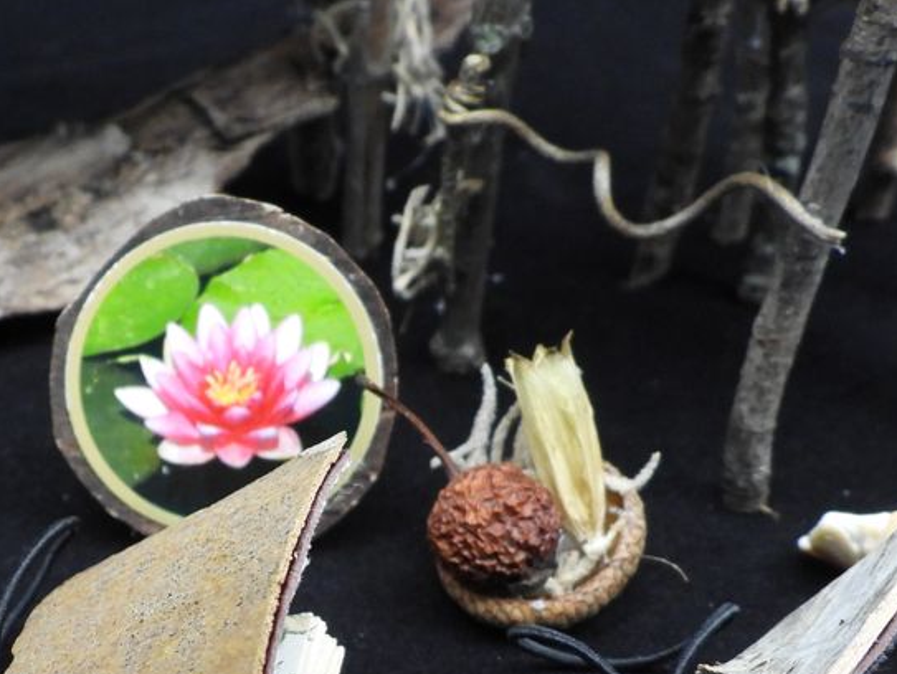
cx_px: 218
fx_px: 1374
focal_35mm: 53
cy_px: 596
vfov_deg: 26.7
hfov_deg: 35.3
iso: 400
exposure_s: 1/30
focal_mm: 4.3
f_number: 2.8
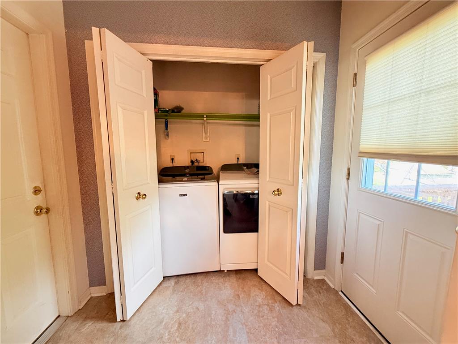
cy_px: 172
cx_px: 229
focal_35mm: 14
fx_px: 185
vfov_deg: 85.7
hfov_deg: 102.1
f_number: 2.2
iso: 320
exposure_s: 1/60
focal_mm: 2.22
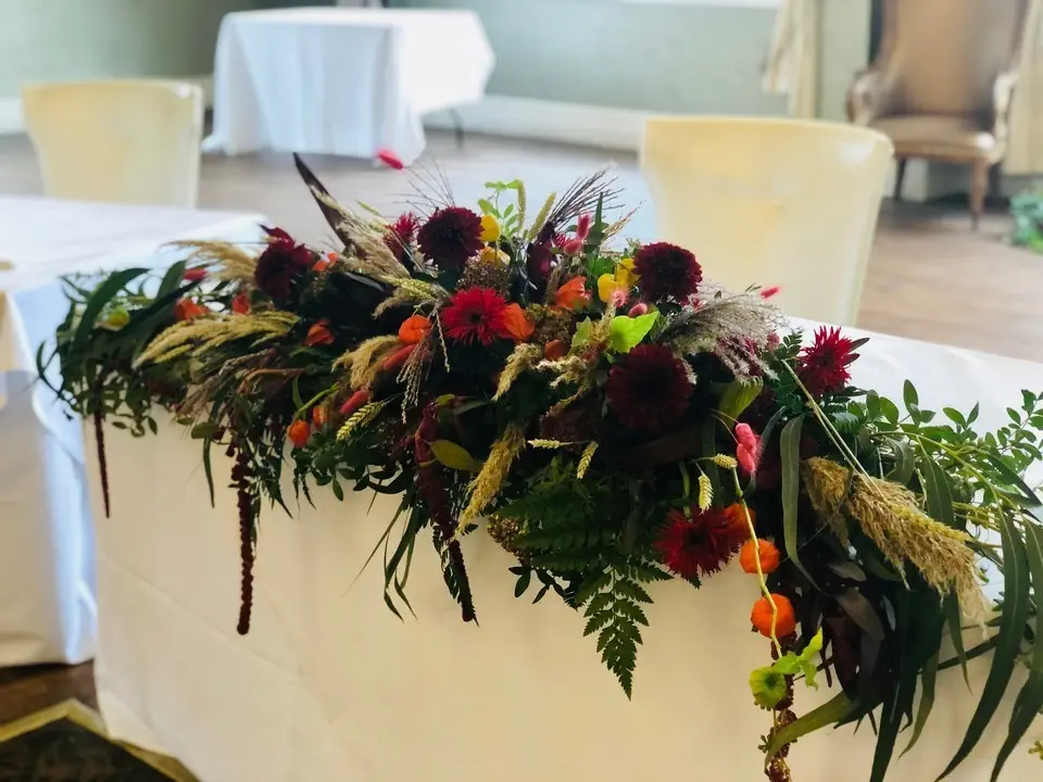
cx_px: 522
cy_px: 391
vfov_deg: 28.0
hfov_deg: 36.8
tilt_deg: -16.4
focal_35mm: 52
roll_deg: +1.9
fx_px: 1567
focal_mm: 6
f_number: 2.4
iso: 125
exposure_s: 1/25
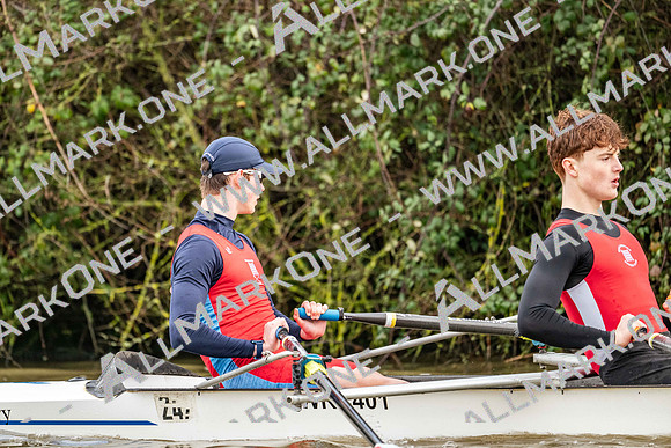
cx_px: 336
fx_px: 7457
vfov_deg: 3.4
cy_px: 224
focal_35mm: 400
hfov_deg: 5.2
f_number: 4.5
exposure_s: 1/1600
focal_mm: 400
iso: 1800
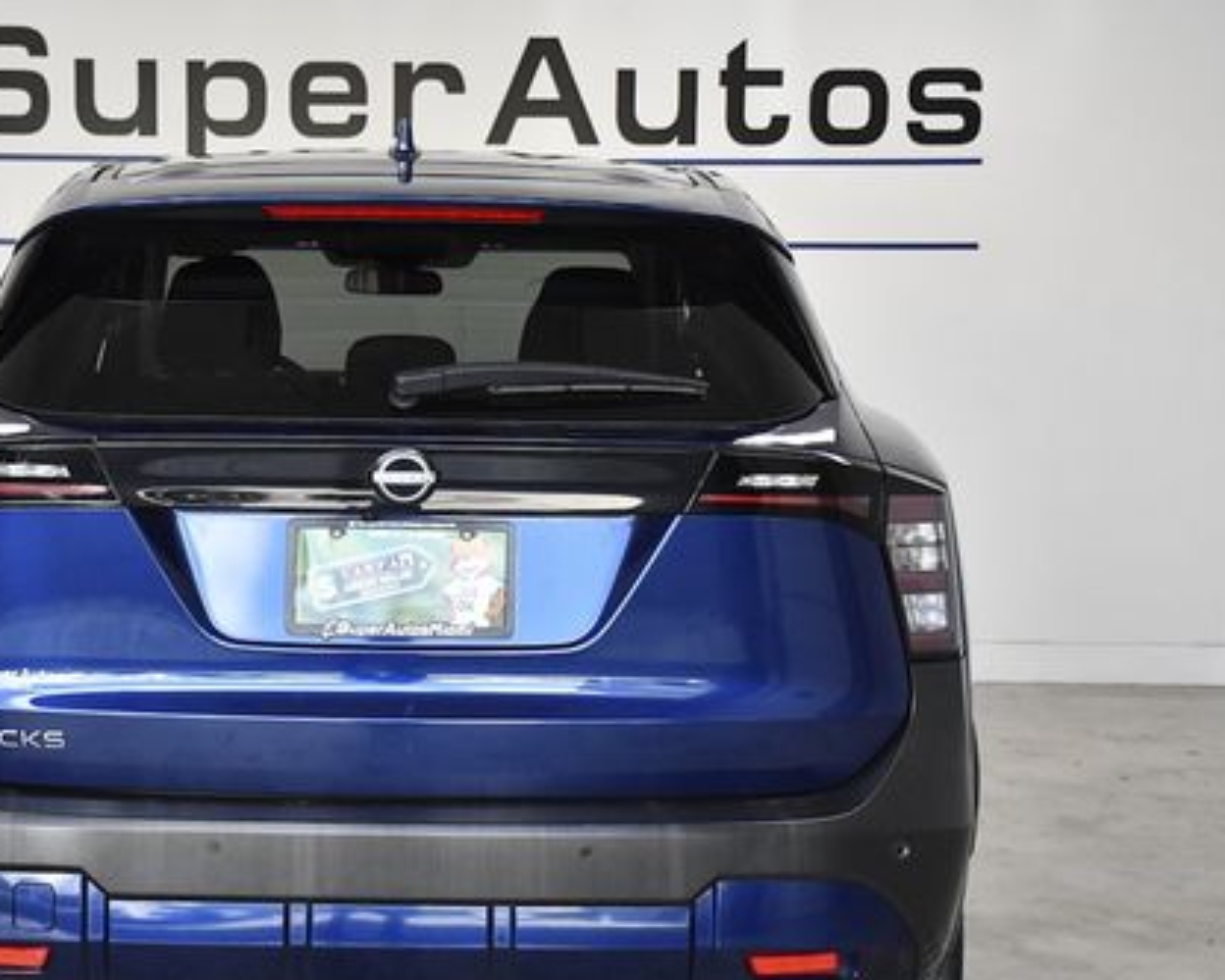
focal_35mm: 65
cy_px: 558
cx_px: 403
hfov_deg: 28.9
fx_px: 2357
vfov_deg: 23.5
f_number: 4
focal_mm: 30
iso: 2500
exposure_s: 1/1600
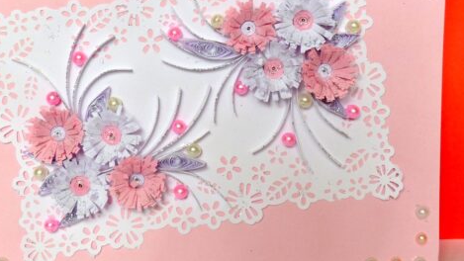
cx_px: 188
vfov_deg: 15.5
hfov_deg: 27.1
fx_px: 960
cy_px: 90
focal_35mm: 78
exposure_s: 1/125
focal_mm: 10.1
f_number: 2.8
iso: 100
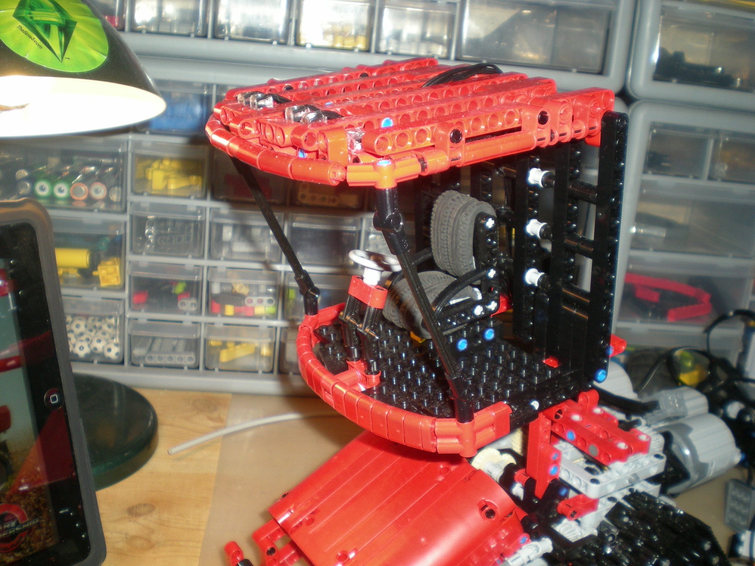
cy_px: 283
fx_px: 829
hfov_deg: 49.0
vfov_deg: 37.7
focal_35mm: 38
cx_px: 378
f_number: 3.1
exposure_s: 1/60
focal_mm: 6.3
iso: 100
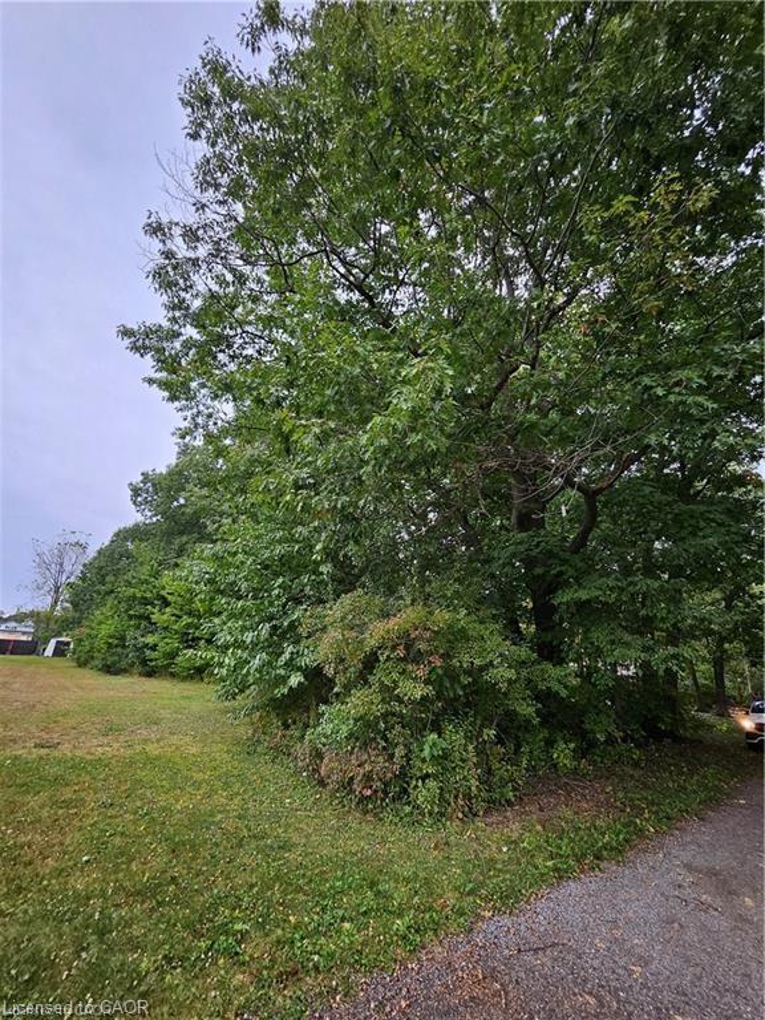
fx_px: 383
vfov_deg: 106.2
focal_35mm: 13
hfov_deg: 89.9
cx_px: 382
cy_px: 510
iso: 32
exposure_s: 1/51
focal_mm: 1.74
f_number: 2.2
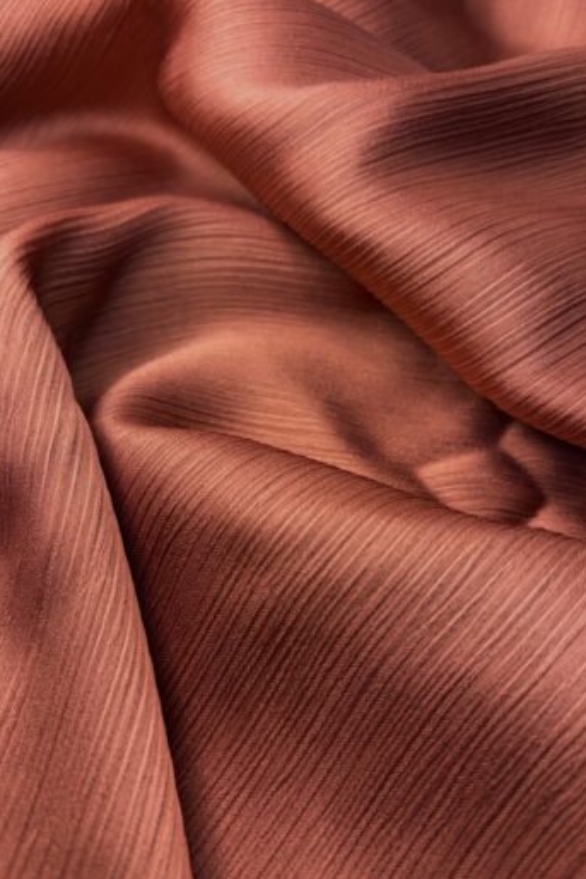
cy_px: 451
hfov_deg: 46.4
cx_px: 309
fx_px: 684
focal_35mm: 28
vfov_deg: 65.5
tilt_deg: -59.5
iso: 100
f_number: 1.6
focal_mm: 5.96
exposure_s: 1/85
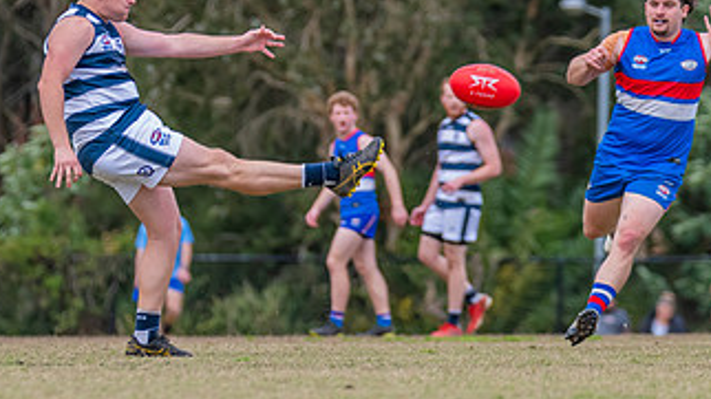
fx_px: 10122
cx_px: 207
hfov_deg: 4.0
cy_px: 41
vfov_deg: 2.3
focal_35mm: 537
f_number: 5
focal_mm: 270
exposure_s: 1/2000
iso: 800
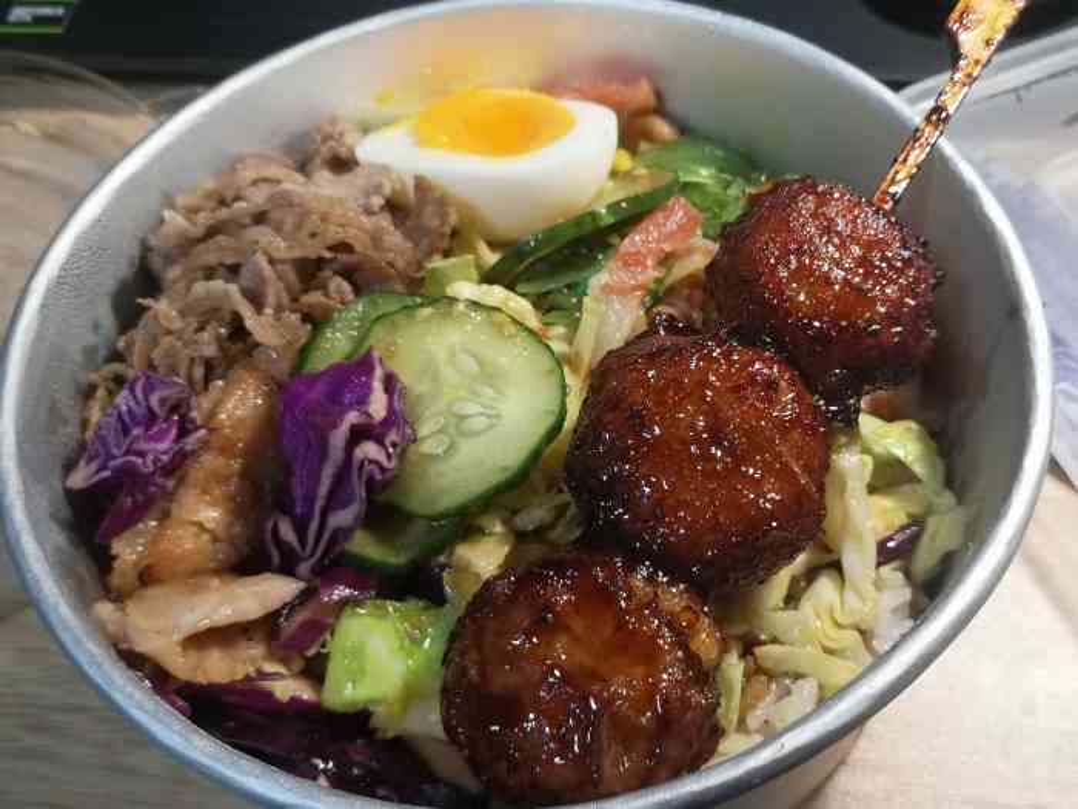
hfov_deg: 51.4
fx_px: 1121
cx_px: 539
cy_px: 404
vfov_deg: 39.7
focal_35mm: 36
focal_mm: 3.95
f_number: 1.8
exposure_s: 1/60.2
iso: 160
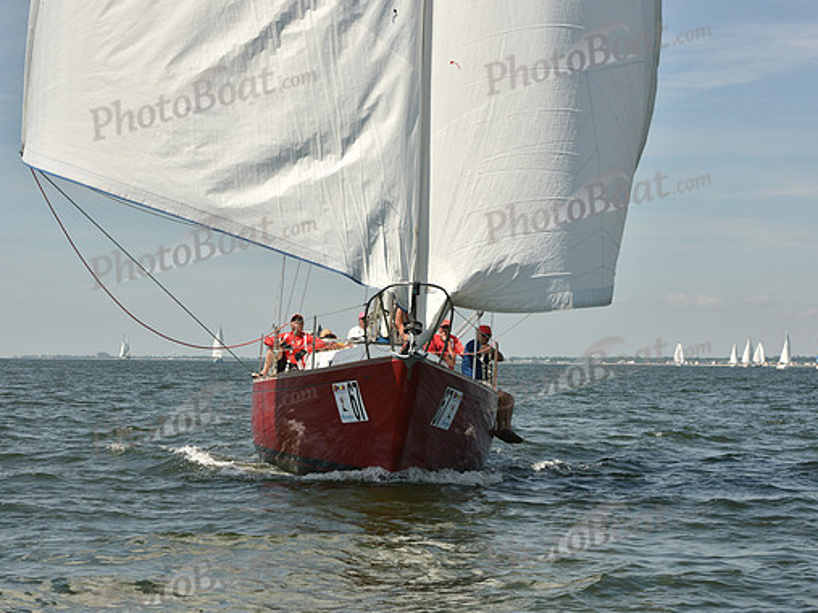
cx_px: 402
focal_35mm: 77
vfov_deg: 19.1
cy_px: 309
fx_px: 1819
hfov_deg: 25.3
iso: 320
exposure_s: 1/1250
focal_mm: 70
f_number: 10
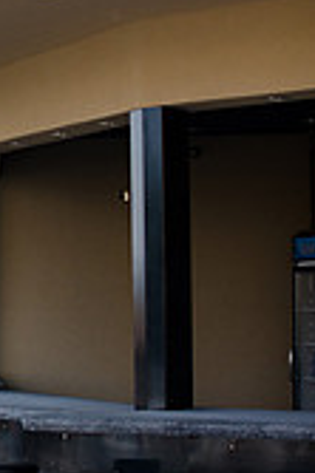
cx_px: -85
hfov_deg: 11.1
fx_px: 1591
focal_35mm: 121
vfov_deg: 16.9
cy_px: 193
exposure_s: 1/2000
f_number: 3.2
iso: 200
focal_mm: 30
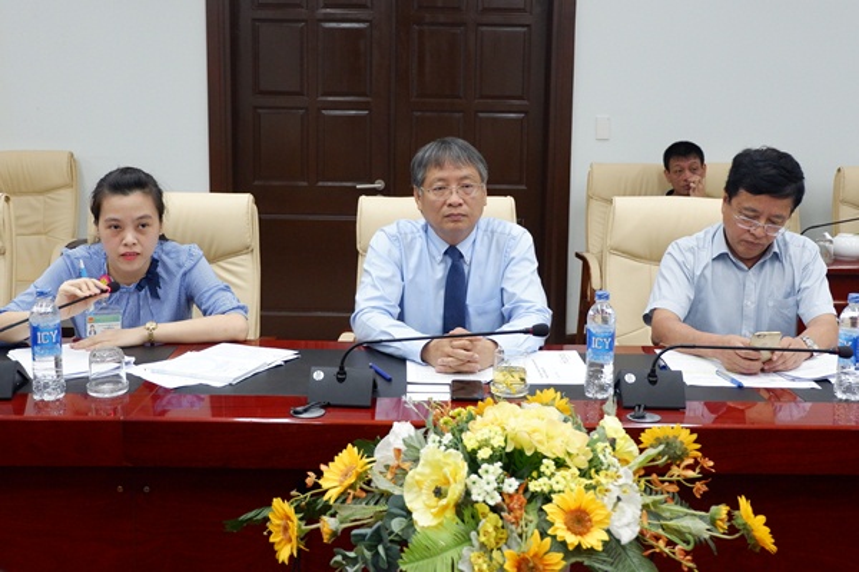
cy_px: 286
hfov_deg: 53.1
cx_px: 430
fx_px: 859
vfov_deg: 36.9
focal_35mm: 36
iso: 2000
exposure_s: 1/140
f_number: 4.2
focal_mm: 24.3
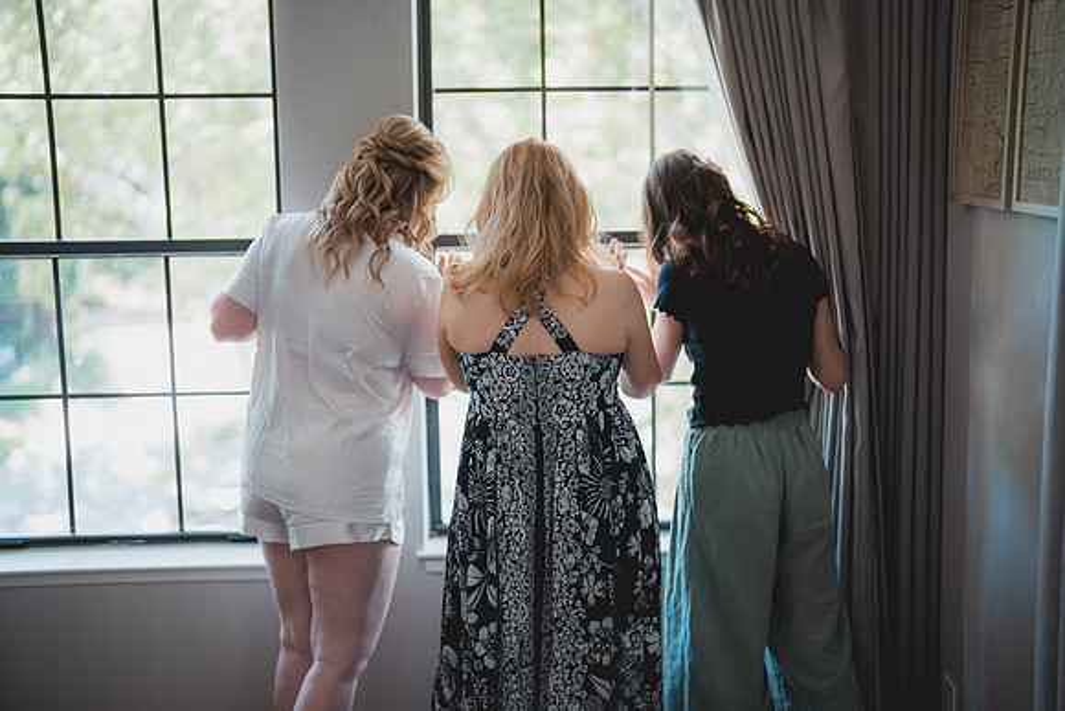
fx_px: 1479
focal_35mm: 50
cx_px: 532
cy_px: 356
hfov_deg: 39.6
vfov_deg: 27.0
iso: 400
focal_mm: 50
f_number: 1.2
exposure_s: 1/500
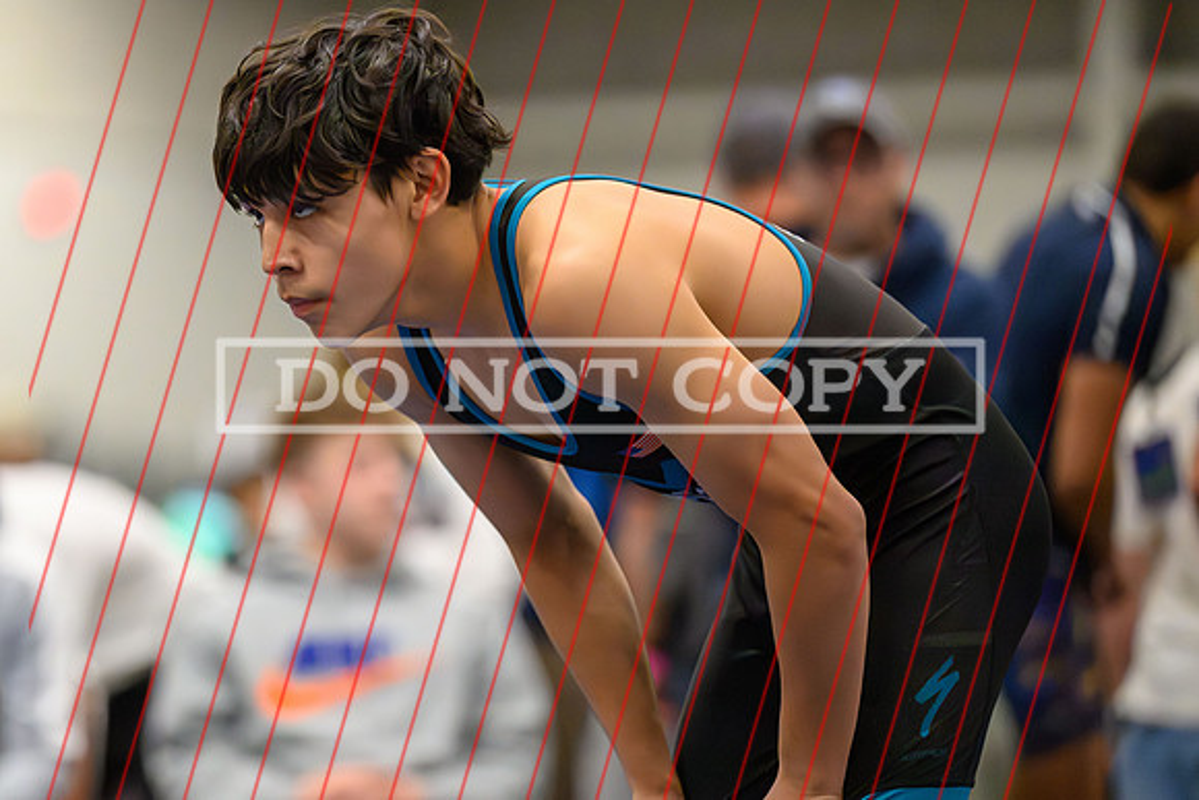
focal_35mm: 273
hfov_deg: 7.5
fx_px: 9101
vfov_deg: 5.0
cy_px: 459
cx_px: 434
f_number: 2.8
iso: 16000
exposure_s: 1/800
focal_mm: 200
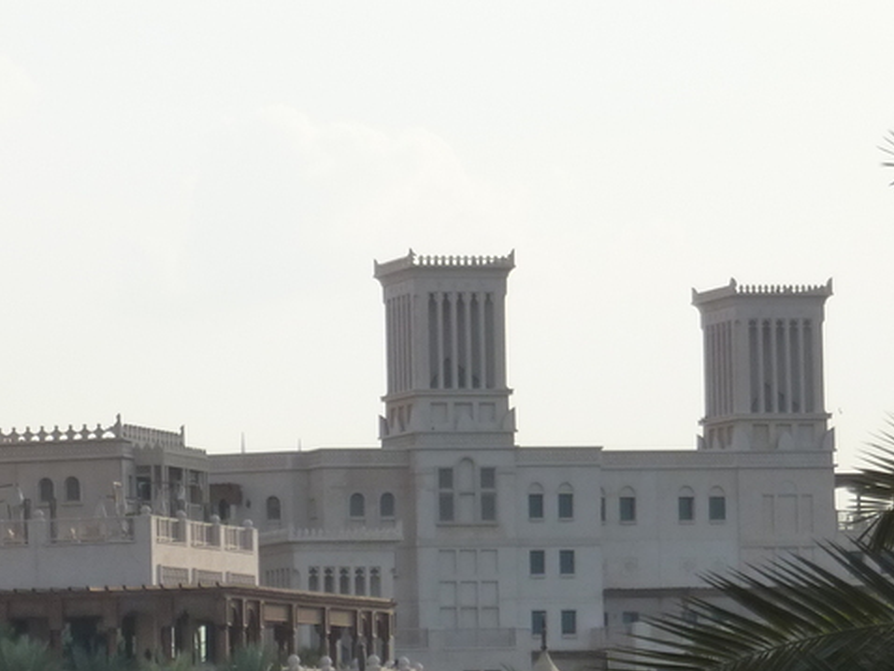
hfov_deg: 8.1
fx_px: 6227
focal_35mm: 241
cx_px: -217
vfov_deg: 6.1
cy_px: 721
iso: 125
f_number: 4.3
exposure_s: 1/400
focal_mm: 15.8
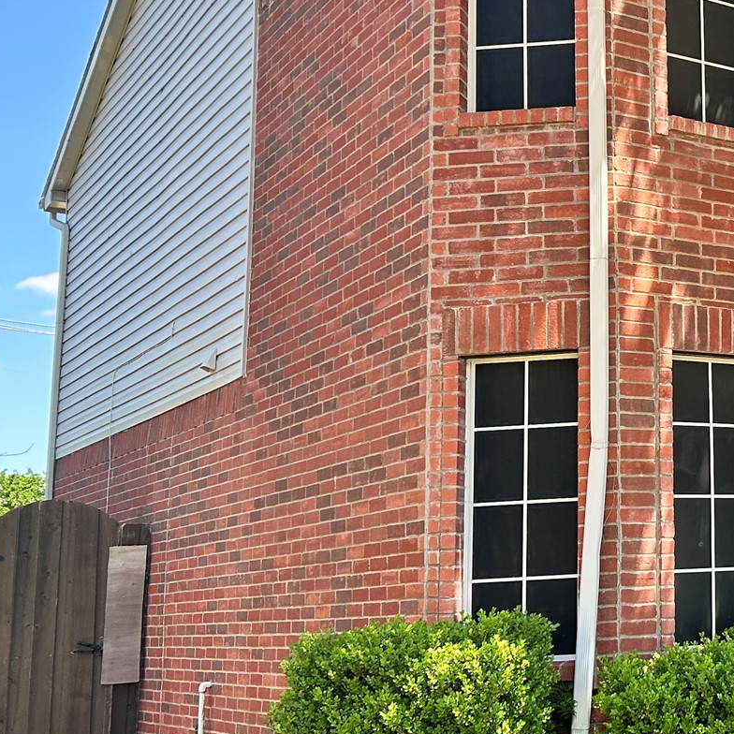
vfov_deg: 28.6
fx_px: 1439
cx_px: 890
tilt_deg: +9.6
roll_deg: +2.8
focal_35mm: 60
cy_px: 313
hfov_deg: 25.5
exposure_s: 1/588
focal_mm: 5.7
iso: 50
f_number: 1.5
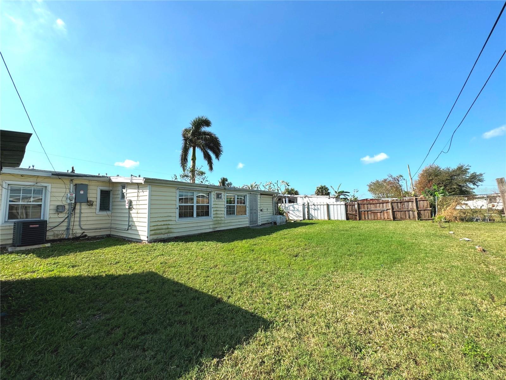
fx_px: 205
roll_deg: +0.3
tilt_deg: +4.5
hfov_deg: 102.1
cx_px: 253
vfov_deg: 85.7
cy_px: 190
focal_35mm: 14
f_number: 2.2
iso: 40
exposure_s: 1/1789
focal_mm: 2.22
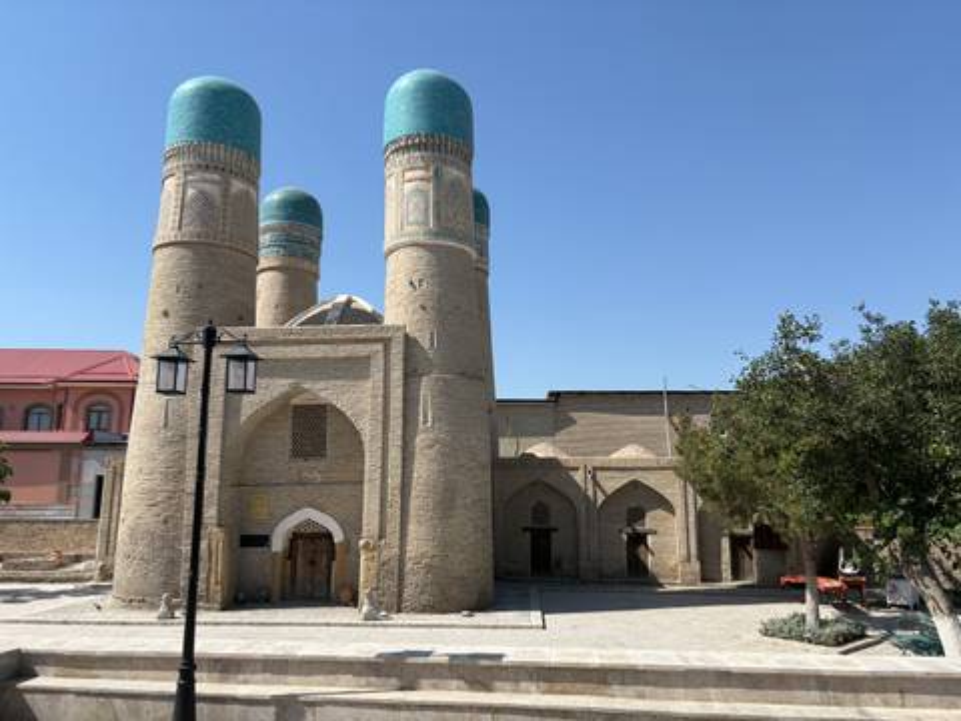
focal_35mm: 26
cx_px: 480
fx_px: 722
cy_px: 360
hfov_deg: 67.3
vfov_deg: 53.1
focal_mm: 5.96
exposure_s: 1/4329
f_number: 1.6
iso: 50
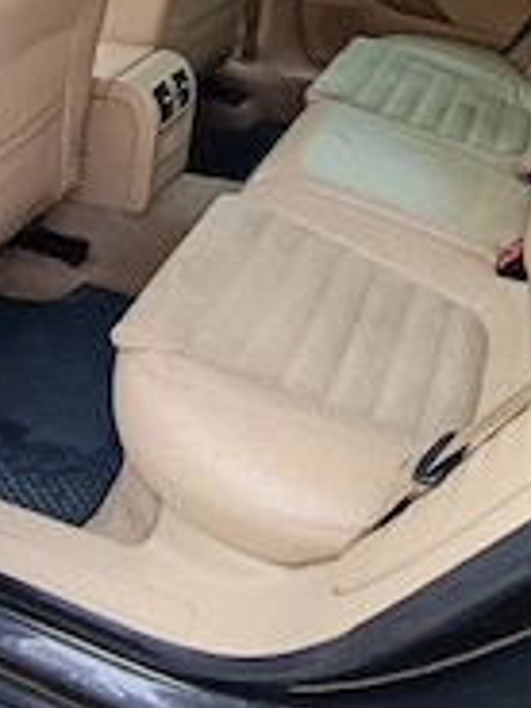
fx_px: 757
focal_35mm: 37
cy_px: 169
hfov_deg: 38.6
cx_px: 300
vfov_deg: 48.1
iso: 252
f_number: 2.2
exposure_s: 1/101
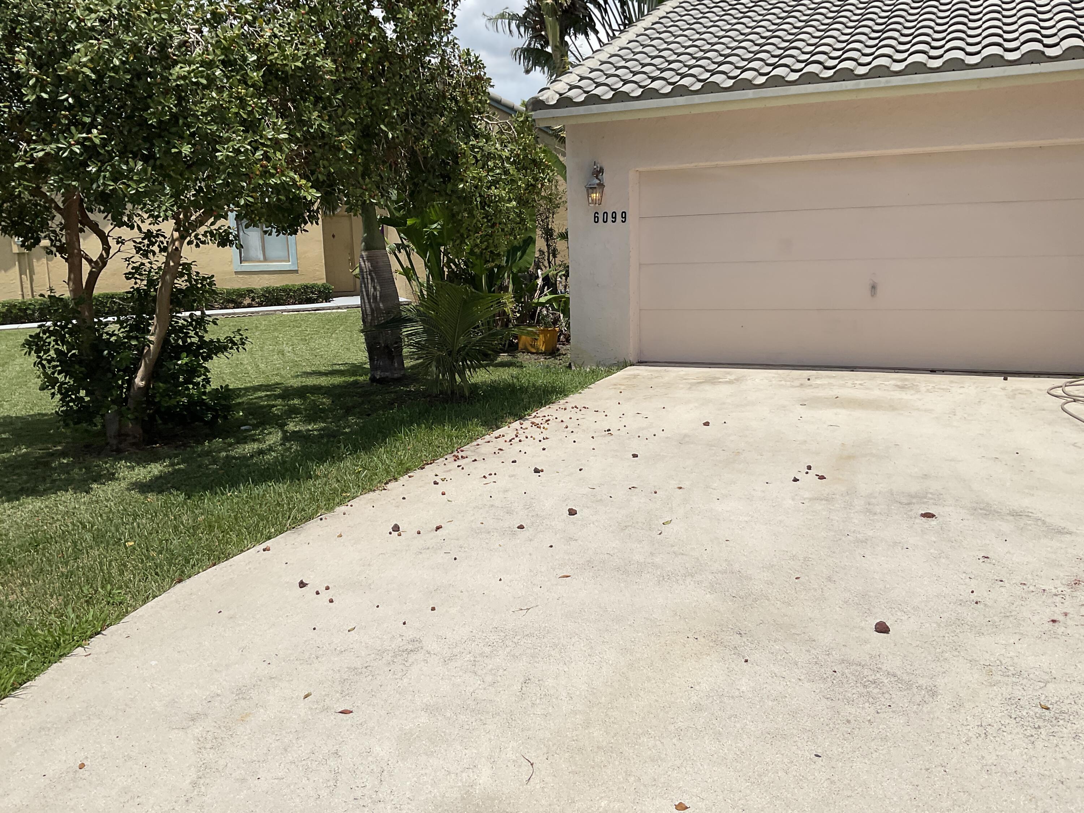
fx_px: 908
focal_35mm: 29
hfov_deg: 61.7
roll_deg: +0.6
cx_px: 542
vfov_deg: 48.2
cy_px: 406
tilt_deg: -10.1
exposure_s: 1/5263
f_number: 1.8
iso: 20
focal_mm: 3
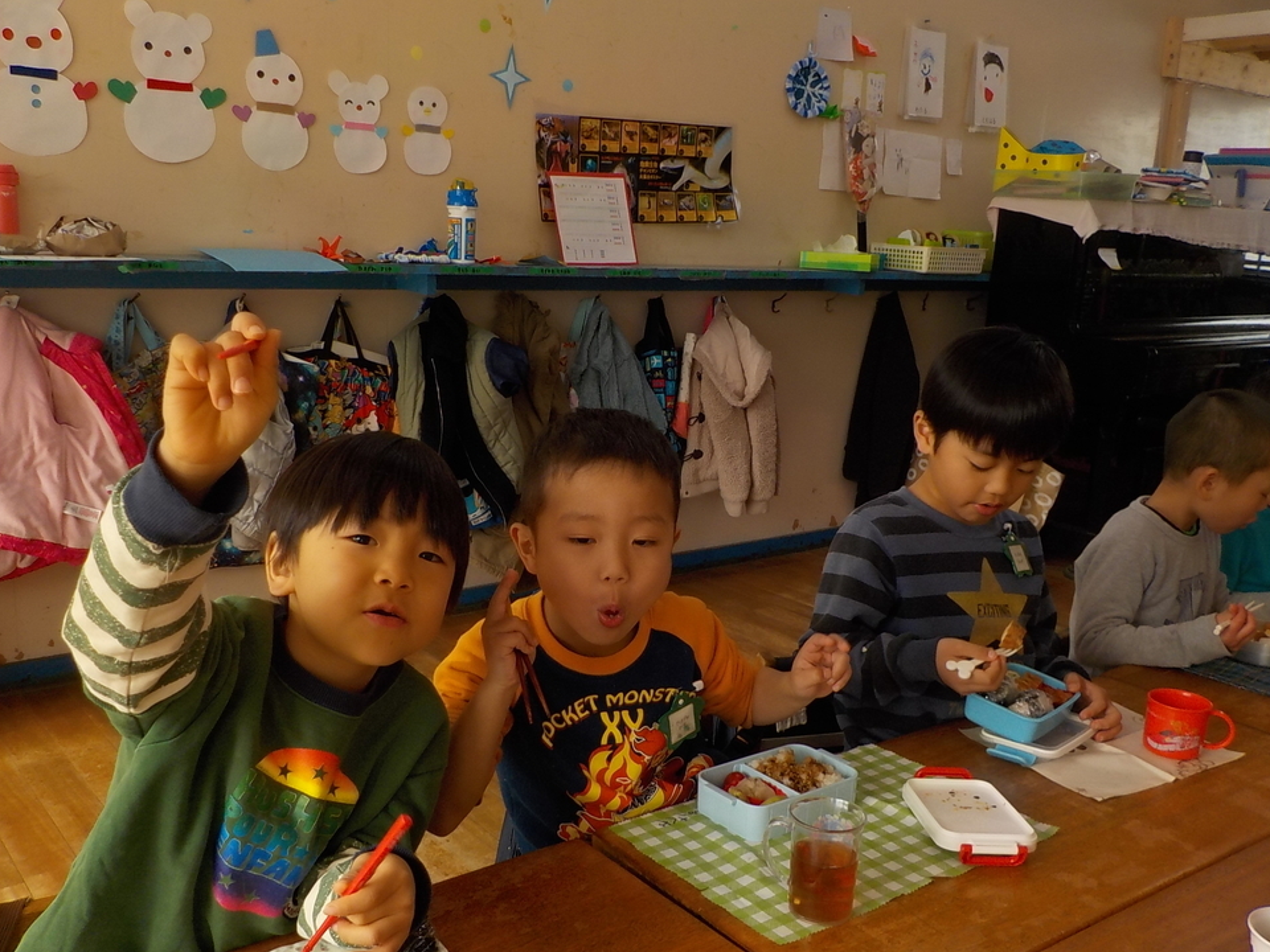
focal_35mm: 32
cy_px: 502
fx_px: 1174
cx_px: 620
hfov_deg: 56.8
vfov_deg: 44.1
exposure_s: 1/125
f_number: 3.3
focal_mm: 4.1
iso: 125
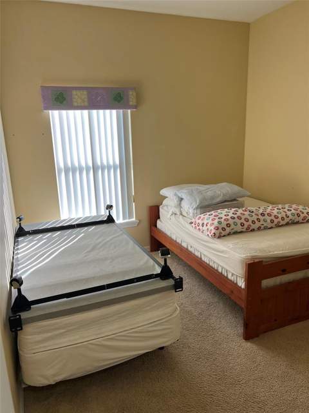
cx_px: 154
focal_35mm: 26
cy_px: 206
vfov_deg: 67.3
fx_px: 309
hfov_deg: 53.1
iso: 50
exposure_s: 1/121
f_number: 1.5
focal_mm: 5.7
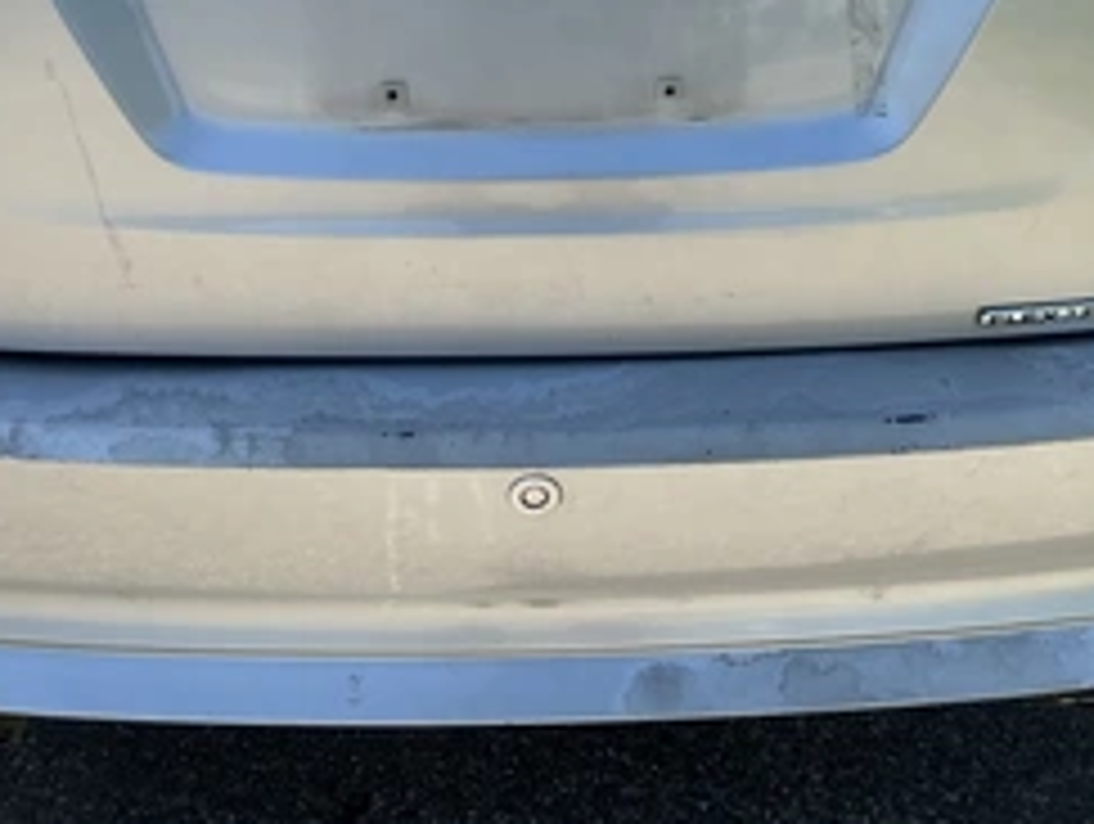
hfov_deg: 41.2
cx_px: 549
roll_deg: +1.2
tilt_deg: -30.4
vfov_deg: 31.0
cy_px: 198
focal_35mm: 46
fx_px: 1456
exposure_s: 1/1015
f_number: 1.8
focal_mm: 3
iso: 25
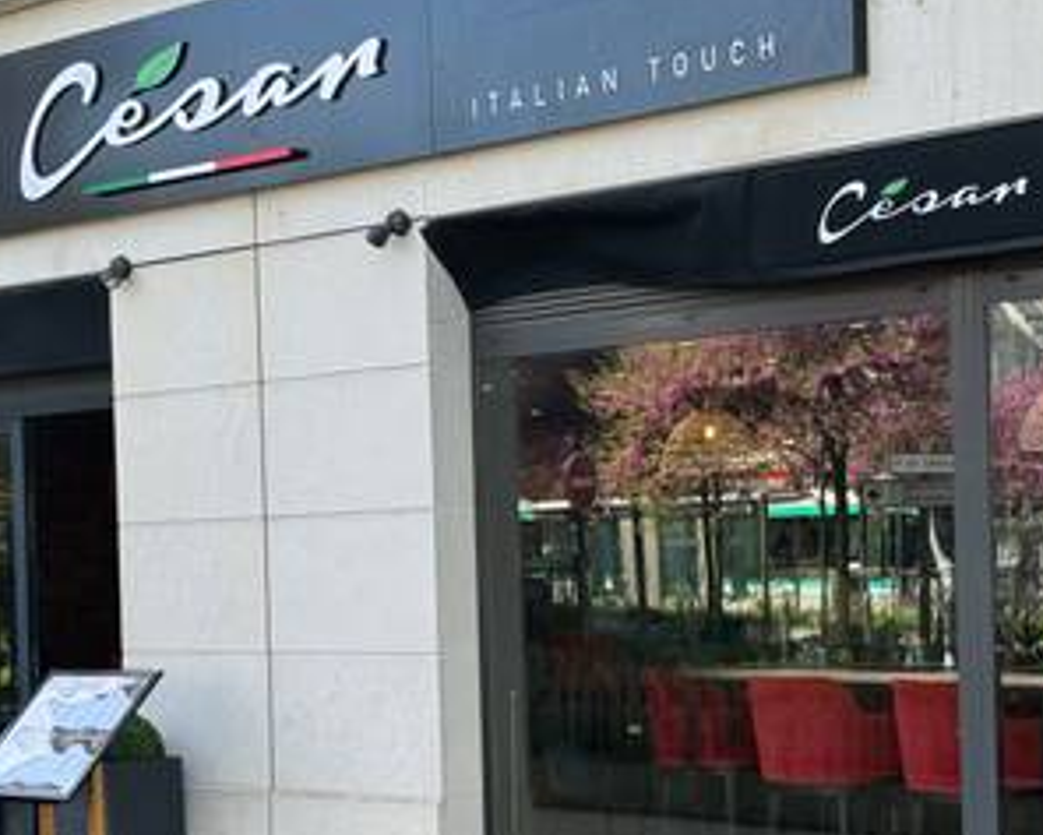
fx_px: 2501
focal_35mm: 81
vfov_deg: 18.9
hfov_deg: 23.5
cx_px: 476
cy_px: 578
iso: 64
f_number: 1.78
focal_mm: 6.76
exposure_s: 1/802
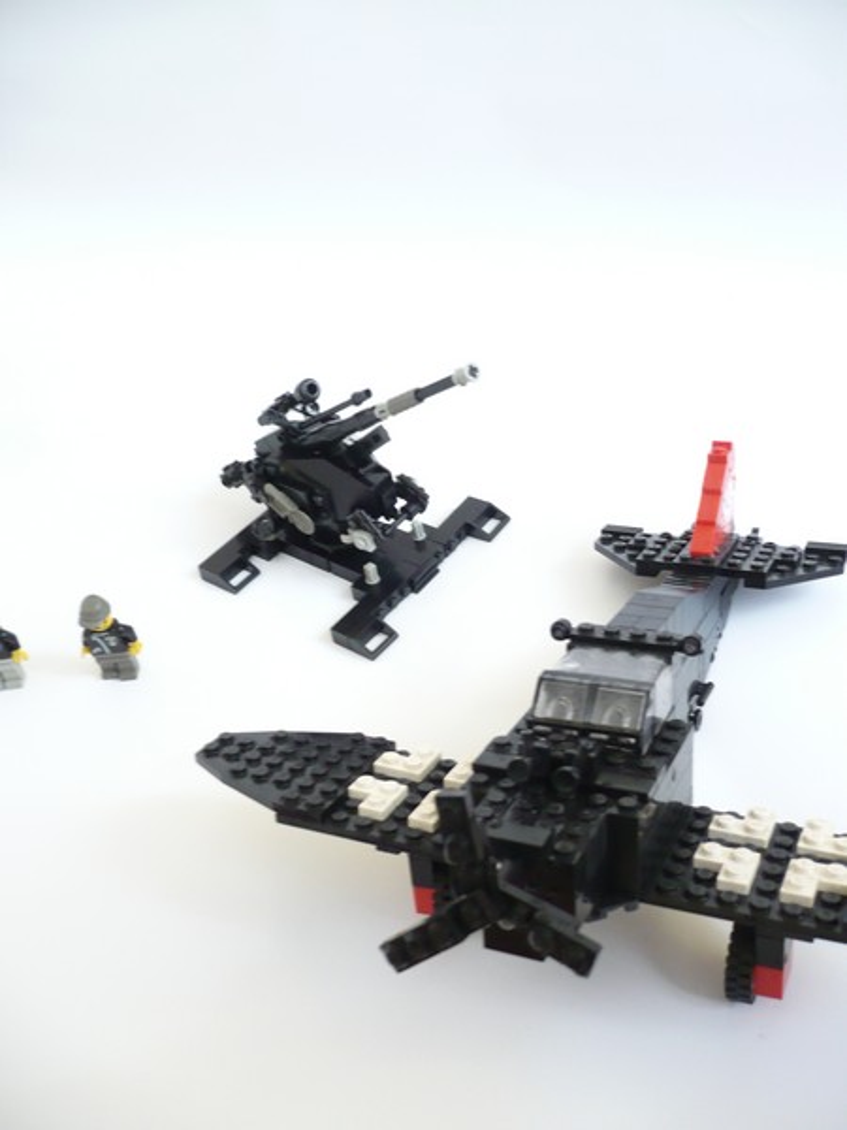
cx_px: 424
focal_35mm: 35
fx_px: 1142
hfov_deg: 40.7
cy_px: 565
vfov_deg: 52.6
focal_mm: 5.8
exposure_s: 1/8
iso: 200
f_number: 2.8
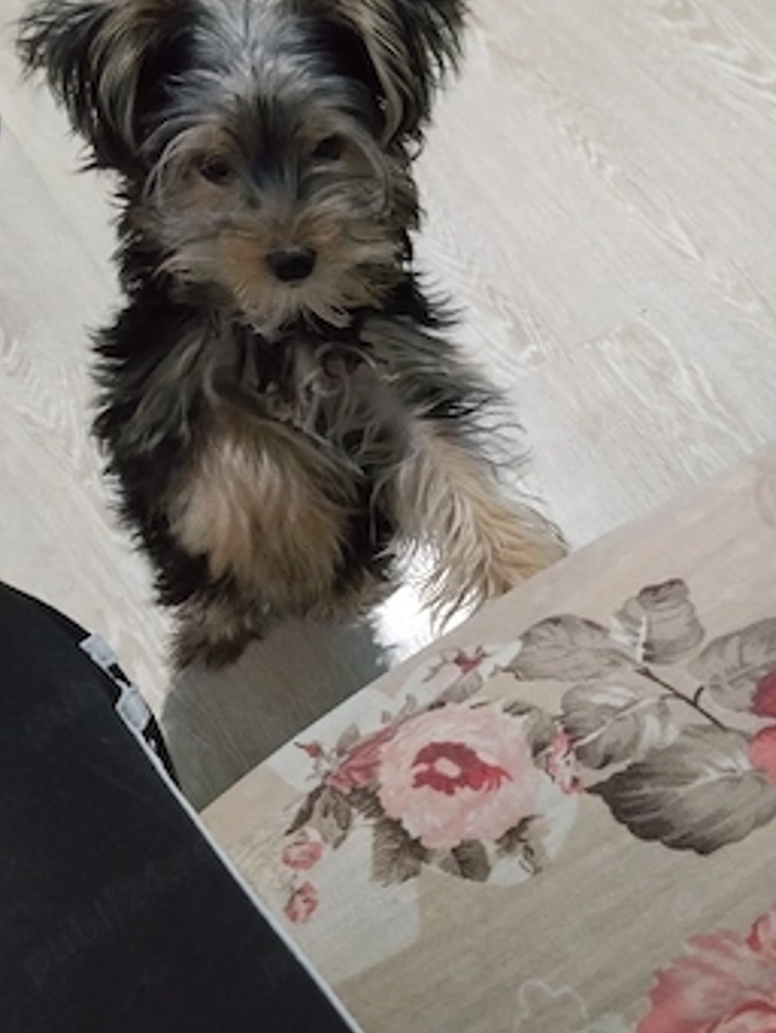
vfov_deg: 53.9
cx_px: 415
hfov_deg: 41.8
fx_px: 1016
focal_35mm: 34
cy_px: 470
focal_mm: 4.22
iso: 1000
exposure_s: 1/20
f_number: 1.8
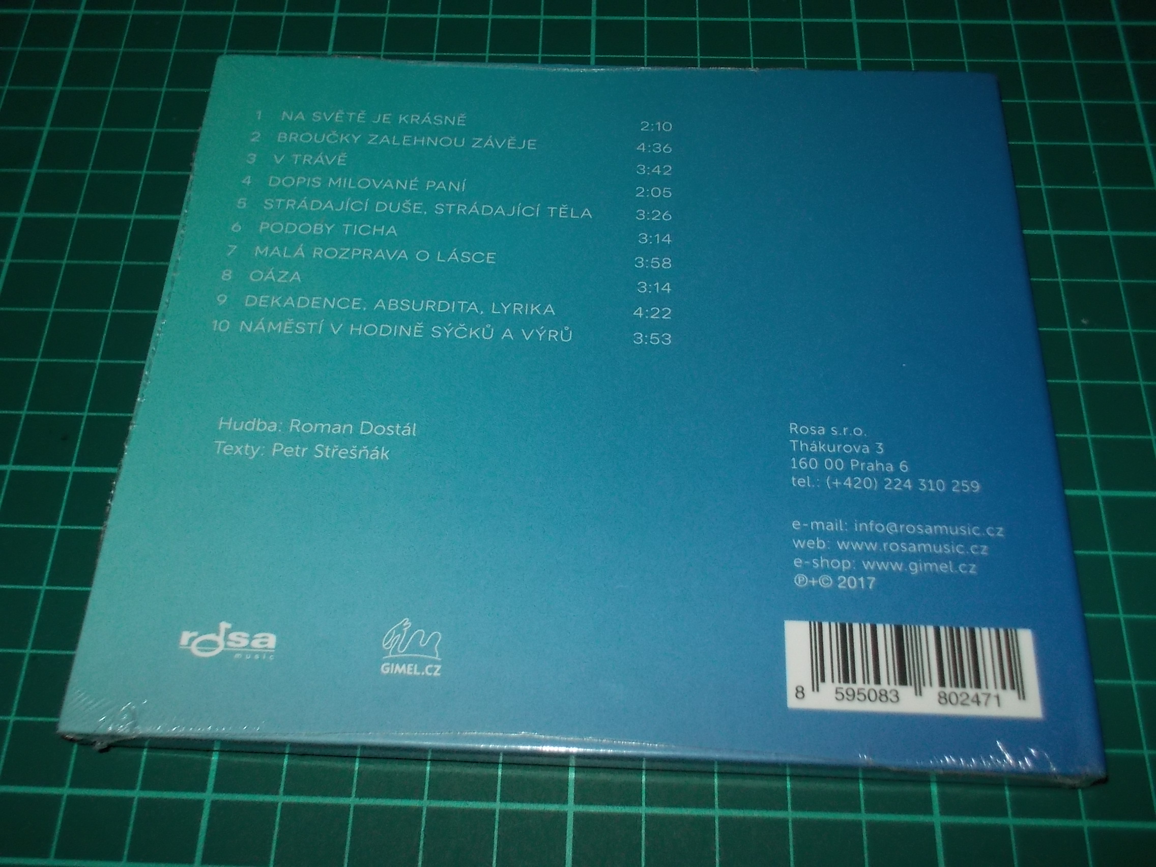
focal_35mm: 37
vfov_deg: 38.7
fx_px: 1236
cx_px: 578
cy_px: 434
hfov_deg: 50.1
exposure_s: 1/30
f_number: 3.7
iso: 200
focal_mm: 5.2
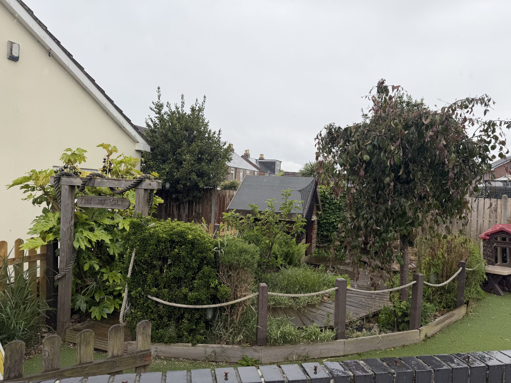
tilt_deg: +5.2
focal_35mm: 24
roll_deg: -3.6
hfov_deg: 71.6
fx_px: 354
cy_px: 192
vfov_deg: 56.8
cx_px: 256
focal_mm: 6.76
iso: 80
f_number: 1.78
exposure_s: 1/1437
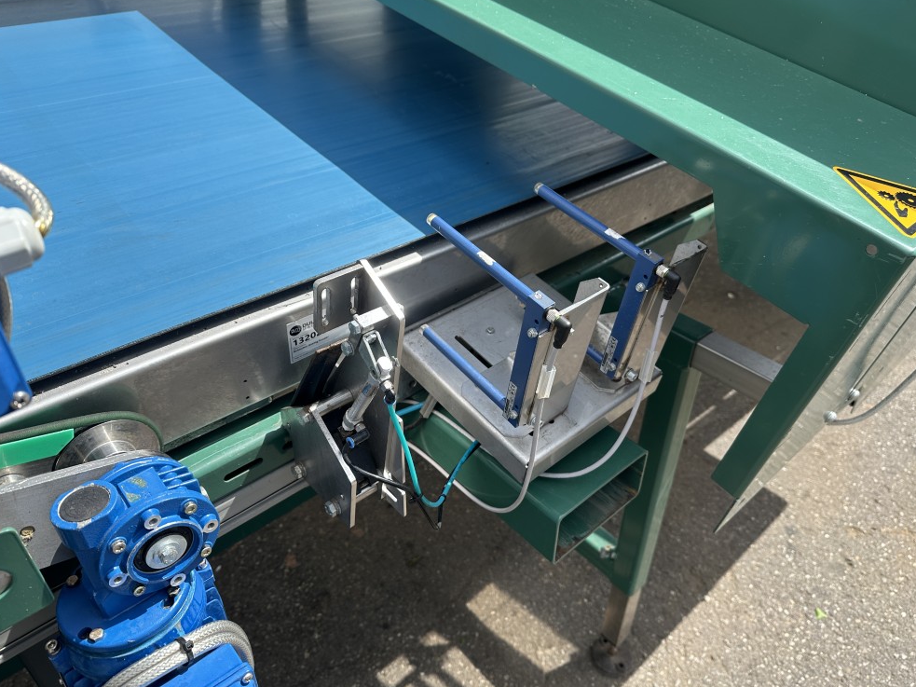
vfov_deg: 54.9
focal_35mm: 25
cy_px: 337
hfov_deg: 69.4
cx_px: 464
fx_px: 661
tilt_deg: -32.9
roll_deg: -0.8
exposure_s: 1/2203
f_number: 1.78
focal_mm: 6.86
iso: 80
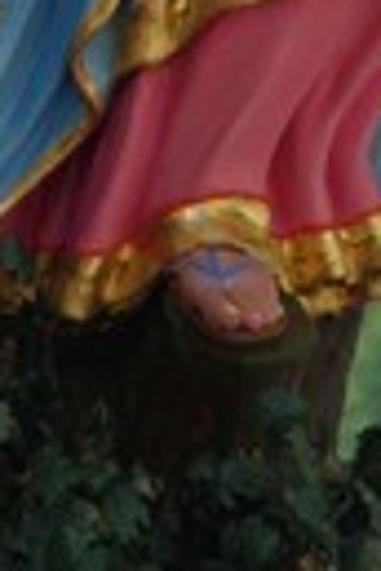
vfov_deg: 1.3
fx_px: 24985
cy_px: -553
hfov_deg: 0.9
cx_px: 137
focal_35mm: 1574
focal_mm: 180
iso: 320
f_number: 10
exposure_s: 1/250
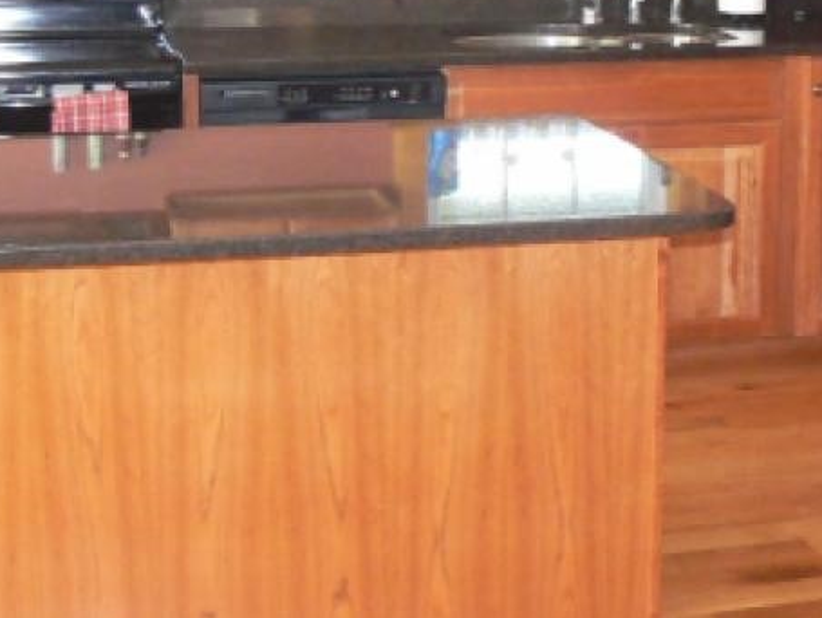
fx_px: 1925
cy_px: 33
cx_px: 537
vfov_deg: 17.9
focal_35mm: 81
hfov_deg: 24.0
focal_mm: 6
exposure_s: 1/30
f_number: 2.8
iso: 320
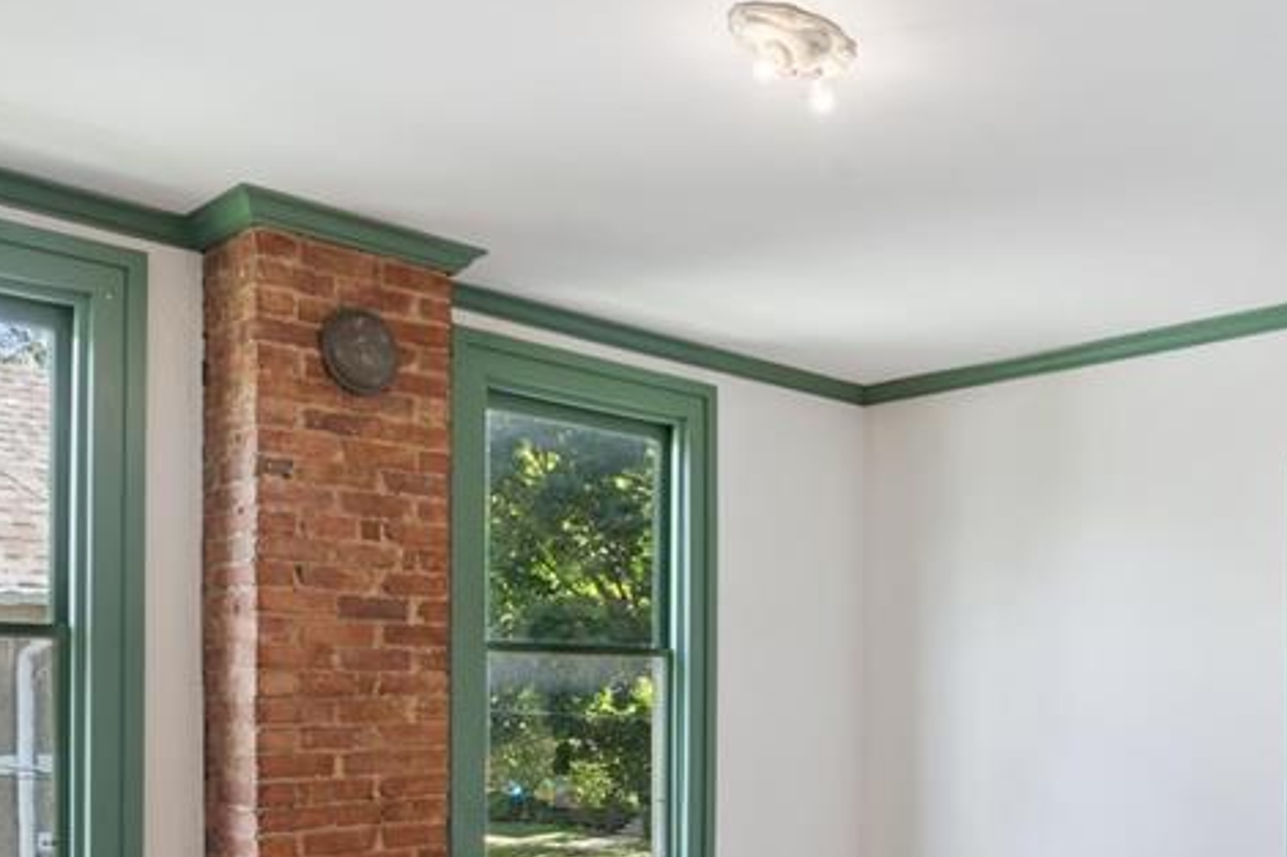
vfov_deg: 34.6
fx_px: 1322
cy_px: 705
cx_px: 775
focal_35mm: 37
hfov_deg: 51.5
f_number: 9
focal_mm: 17
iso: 400
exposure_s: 1/15
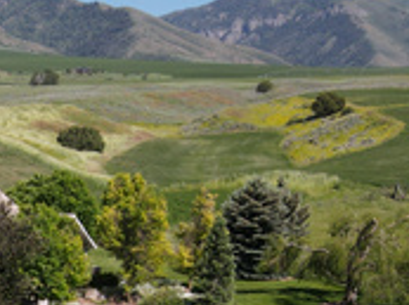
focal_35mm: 89
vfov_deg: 15.6
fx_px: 1049
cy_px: 407
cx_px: -158
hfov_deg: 19.8
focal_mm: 4.5
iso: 110
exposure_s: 1/640
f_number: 2.8
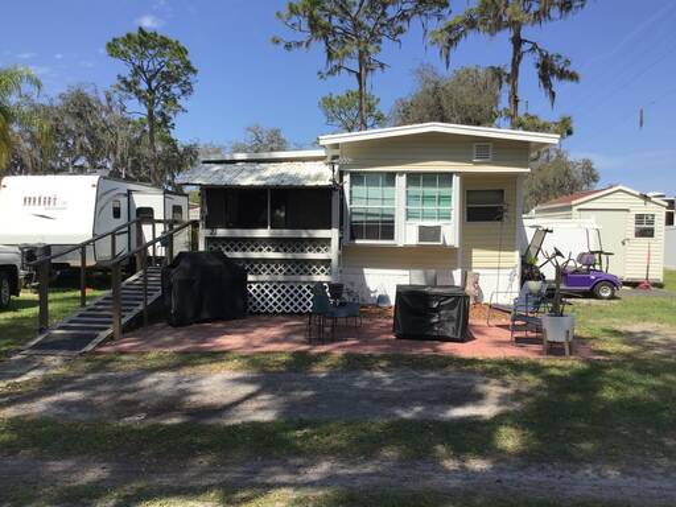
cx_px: 338
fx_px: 605
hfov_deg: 58.4
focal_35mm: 31
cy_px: 254
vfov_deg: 45.4
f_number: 2.4
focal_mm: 3.3
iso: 25
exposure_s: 1/1294
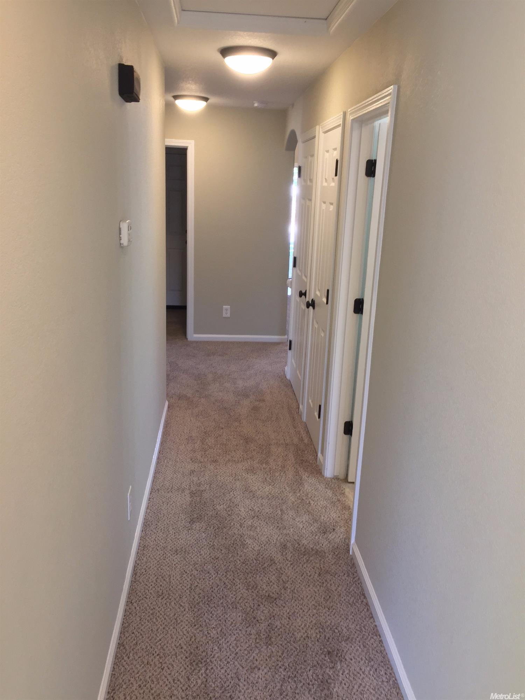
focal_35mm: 29
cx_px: 262
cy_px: 350
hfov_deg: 48.2
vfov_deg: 61.7
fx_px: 586
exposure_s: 1/30
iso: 50
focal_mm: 4.15
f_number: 2.2
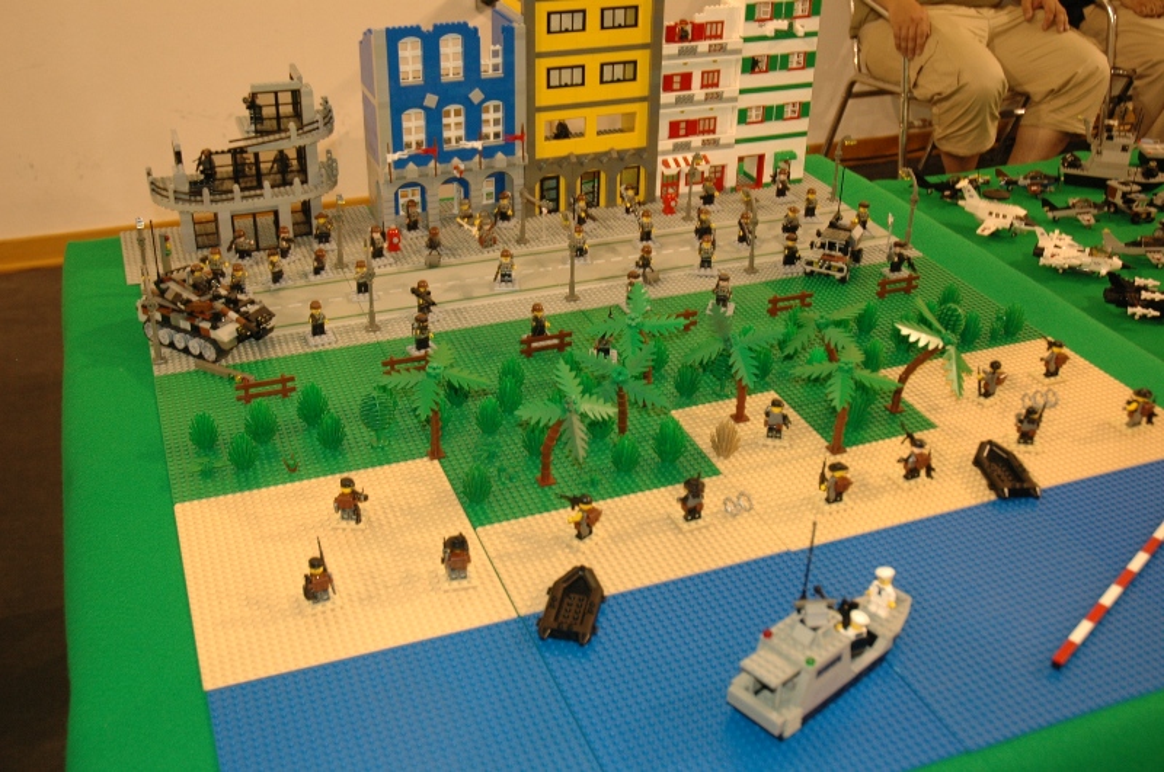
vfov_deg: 35.4
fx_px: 1211
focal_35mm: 38
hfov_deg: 51.3
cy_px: 386
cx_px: 582
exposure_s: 1/60
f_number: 3.8
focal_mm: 25
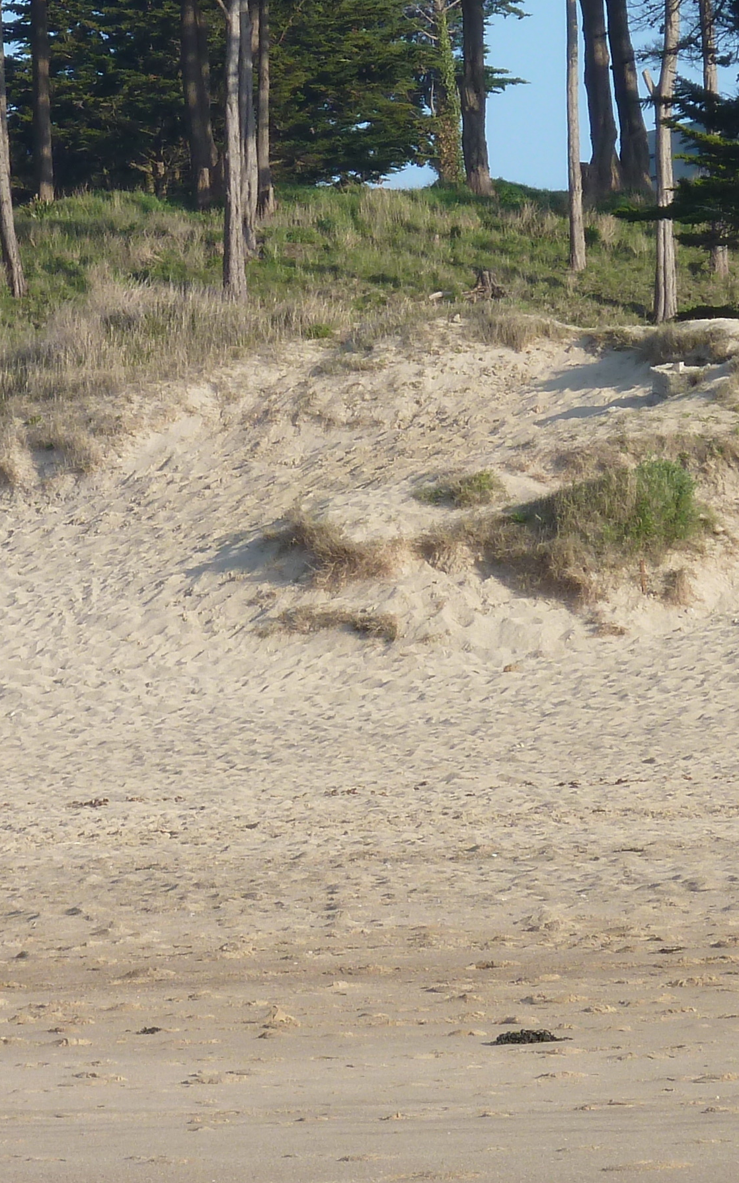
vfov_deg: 7.4
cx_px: 104
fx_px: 9088
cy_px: 212
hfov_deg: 4.7
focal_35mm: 282
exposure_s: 1/320
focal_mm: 19.5
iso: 80
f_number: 4.4
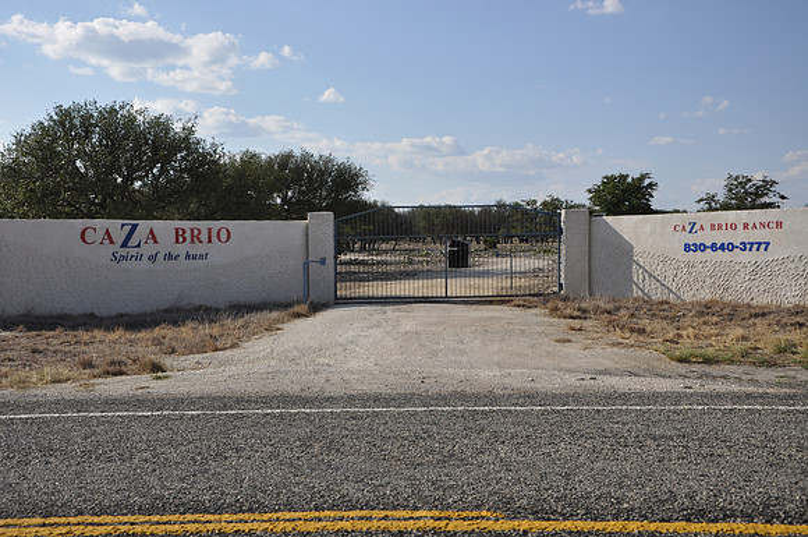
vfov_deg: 26.4
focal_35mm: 51
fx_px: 1143
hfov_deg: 38.9
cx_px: 404
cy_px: 268
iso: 200
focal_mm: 34
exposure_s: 1/250
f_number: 8
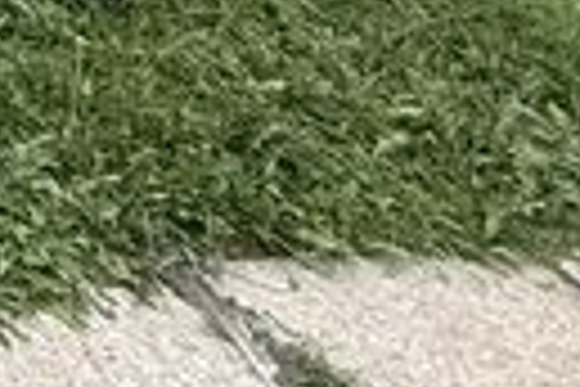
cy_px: -1058
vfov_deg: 8.2
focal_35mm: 116
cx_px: -1475
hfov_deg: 9.4
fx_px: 1869
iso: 50
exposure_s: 1/307
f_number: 2.2
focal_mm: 2.22
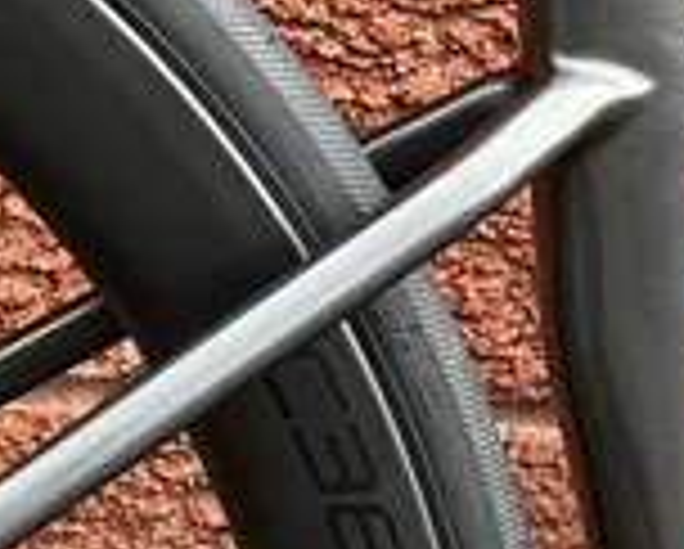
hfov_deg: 11.3
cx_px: -832
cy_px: 868
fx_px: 3020
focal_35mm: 149
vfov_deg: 10.0
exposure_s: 1/223
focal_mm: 3
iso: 20
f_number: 1.8
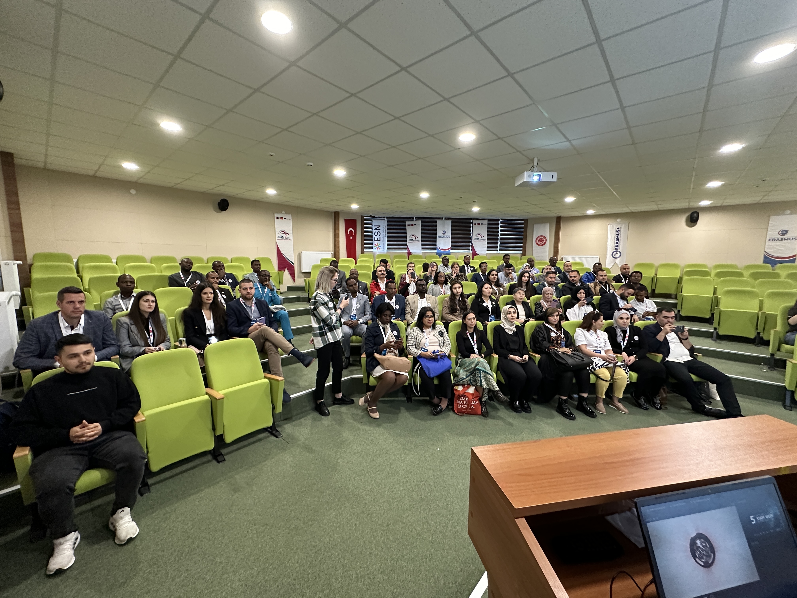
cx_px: 398
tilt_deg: -6.3
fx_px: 322
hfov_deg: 102.1
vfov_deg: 85.7
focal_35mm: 14
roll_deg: -0.7
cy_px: 299
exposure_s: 1/50
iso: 400
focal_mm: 2.22
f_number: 2.2
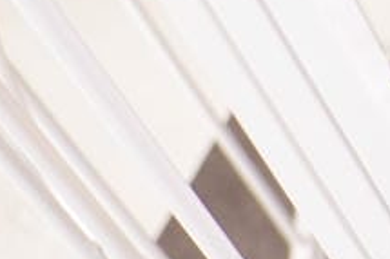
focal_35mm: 173
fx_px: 1873
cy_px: -145
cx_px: 909
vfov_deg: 7.8
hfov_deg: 10.4
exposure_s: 1/80
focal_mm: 21
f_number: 3.2
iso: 400
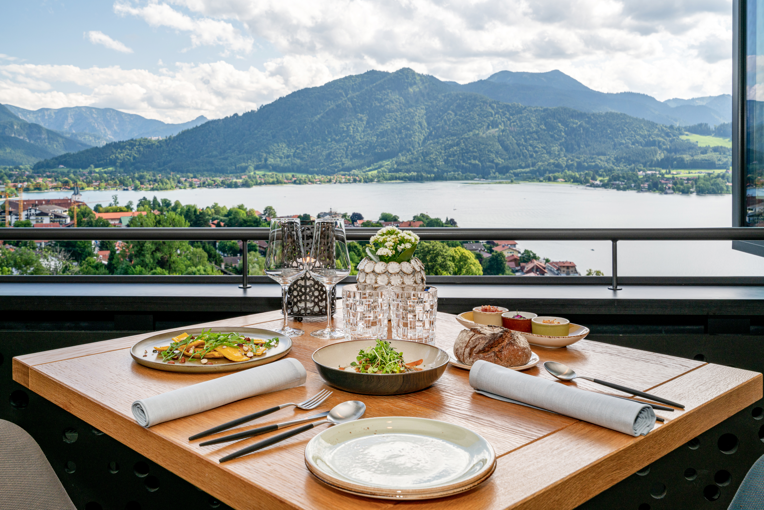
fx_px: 743
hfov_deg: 54.4
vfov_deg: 37.9
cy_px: 255
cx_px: 382
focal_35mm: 35
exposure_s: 1/60
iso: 200
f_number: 13
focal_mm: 35
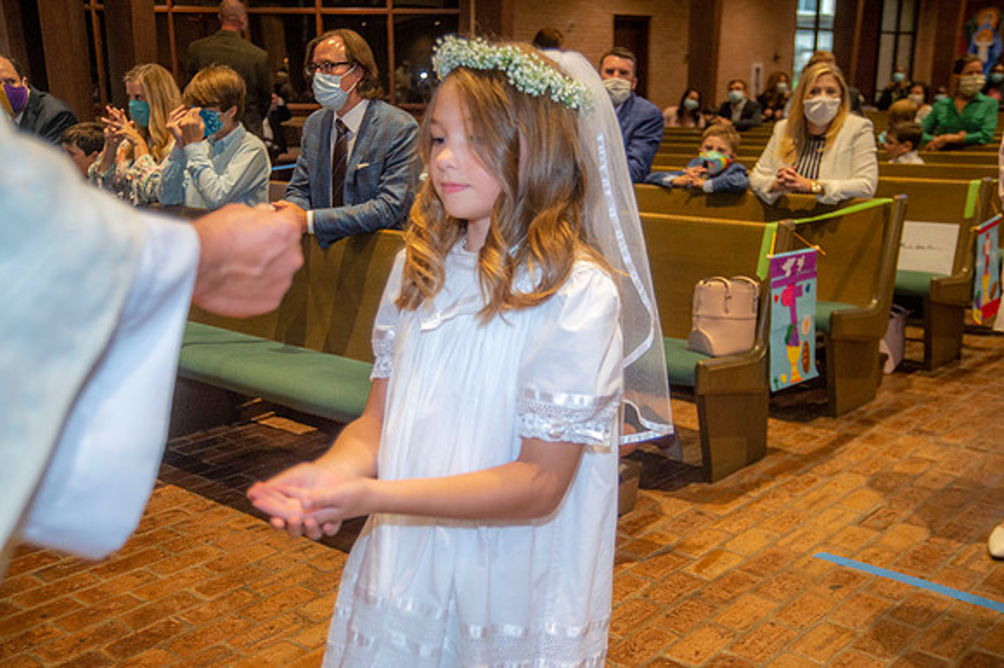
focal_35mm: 40
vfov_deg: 33.4
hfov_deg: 48.5
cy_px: 334
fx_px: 1115
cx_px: 502
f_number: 4.5
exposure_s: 1/125
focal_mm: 40
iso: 1600
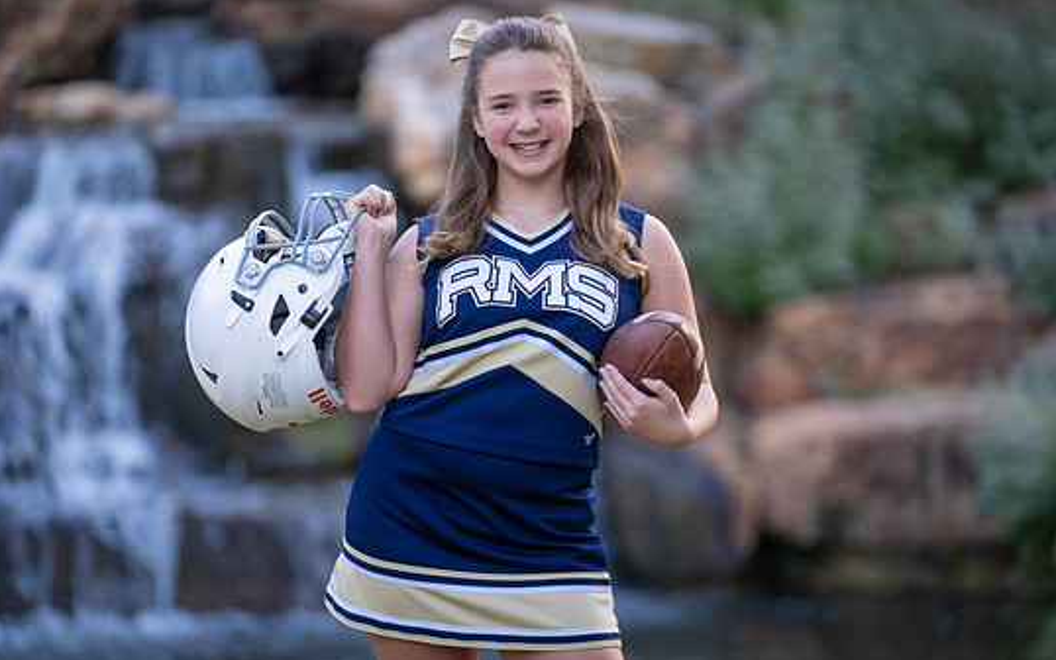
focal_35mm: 166
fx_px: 4776
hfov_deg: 12.6
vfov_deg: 7.9
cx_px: 528
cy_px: 329
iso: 800
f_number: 2.8
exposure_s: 1/320
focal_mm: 151
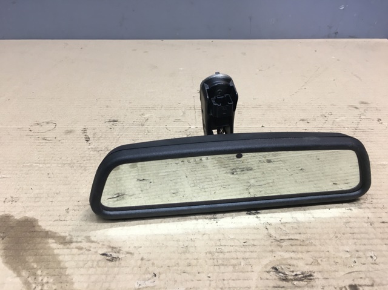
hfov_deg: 61.7
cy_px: 145
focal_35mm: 29
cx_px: 194
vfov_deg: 48.2
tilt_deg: -30.4
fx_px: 325
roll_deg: -1.5
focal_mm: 4.15
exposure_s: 1/33
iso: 64
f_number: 2.2
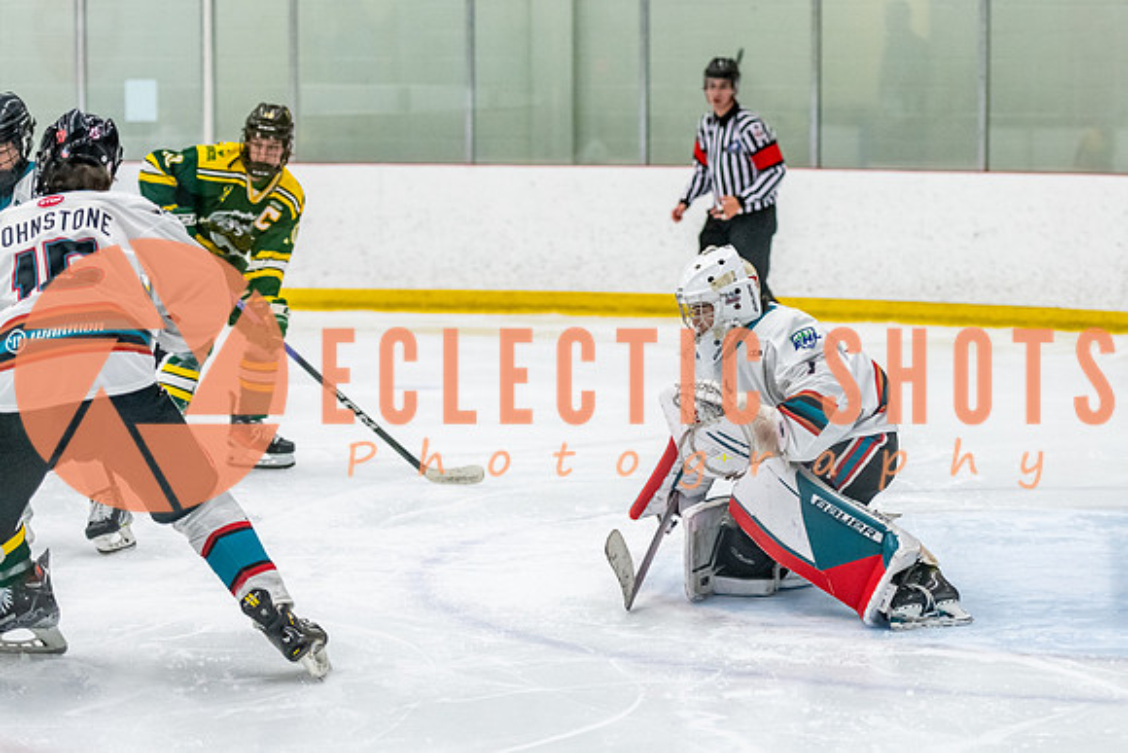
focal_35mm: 119
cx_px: 713
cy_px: 376
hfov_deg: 17.1
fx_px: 3737
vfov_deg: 11.5
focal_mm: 90
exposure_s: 1/800
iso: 4000
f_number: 2.8
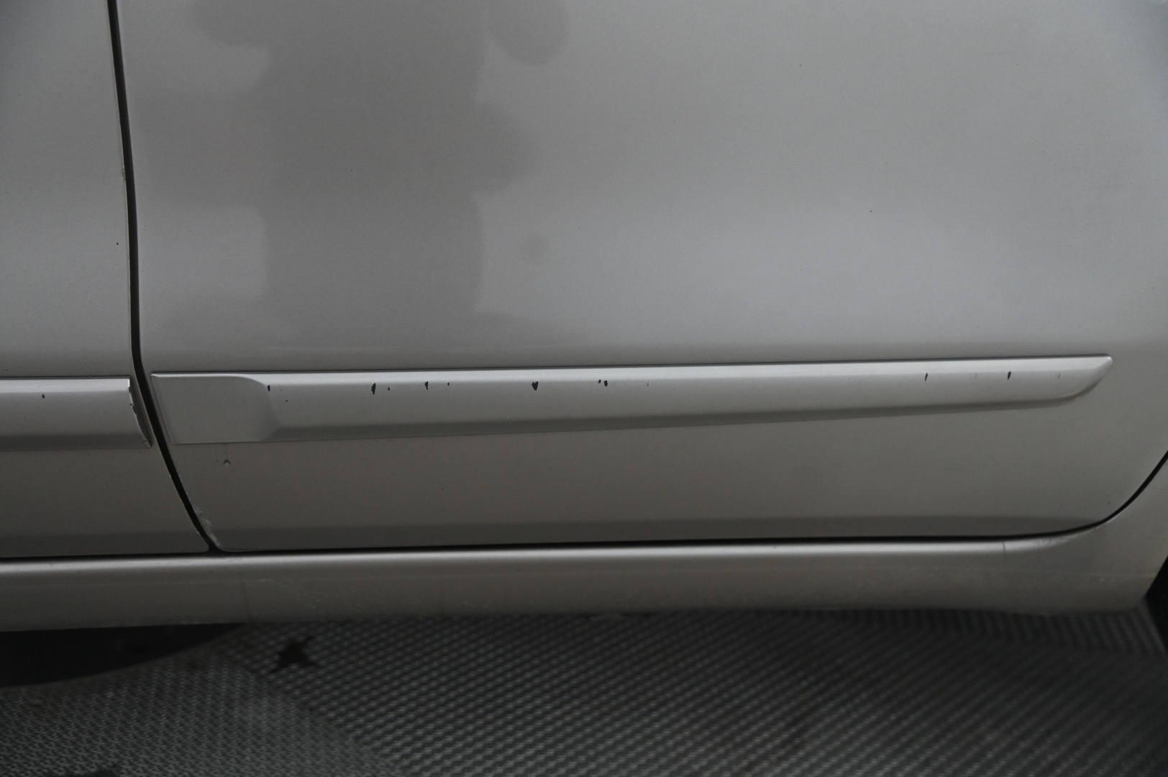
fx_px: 1491
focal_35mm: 46
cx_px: 584
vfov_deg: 29.2
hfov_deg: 42.8
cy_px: 388
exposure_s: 1/50
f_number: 4
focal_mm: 46
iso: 2000
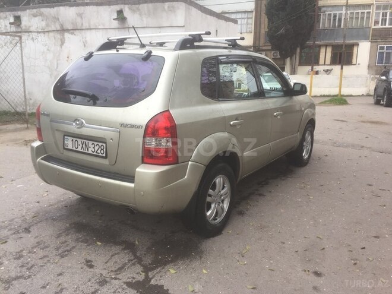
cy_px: 147
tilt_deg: -8.3
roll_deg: +0.4
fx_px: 328
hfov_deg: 61.7
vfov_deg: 48.2
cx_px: 196
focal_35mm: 29
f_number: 2.2
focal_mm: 4.15
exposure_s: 1/100
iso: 32
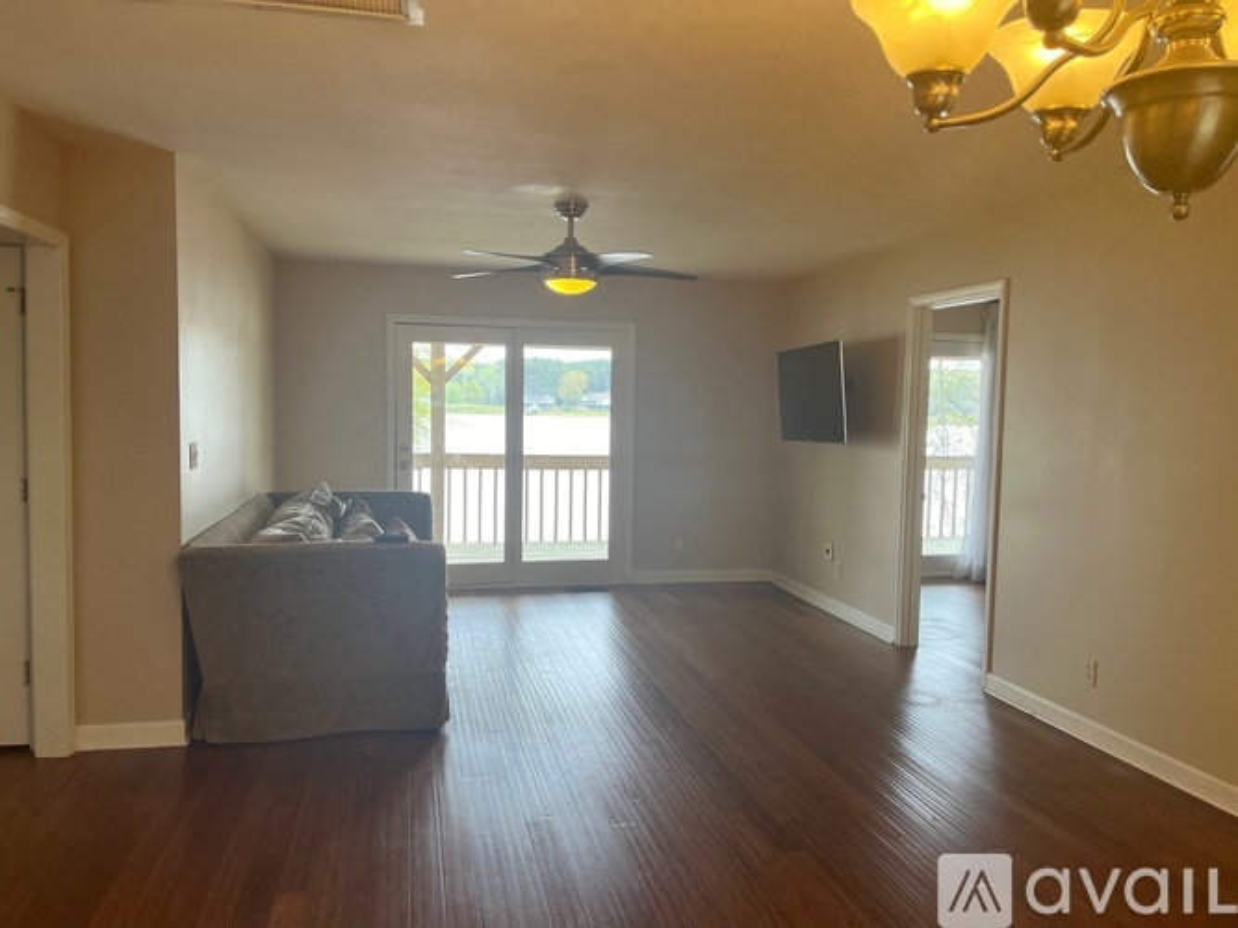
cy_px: 464
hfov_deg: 67.3
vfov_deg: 53.0
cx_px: 619
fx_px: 930
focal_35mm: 26
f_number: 1.6
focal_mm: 5.1
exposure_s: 1/124
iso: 64
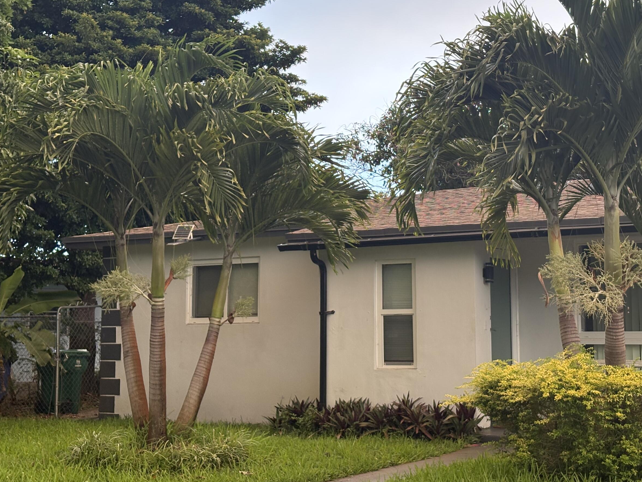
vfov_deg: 22.2
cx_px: 400
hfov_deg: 29.3
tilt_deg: +7.7
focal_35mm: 66
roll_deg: -0.1
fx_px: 1224
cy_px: 178
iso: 50
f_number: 1.6
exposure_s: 1/581
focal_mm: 5.96
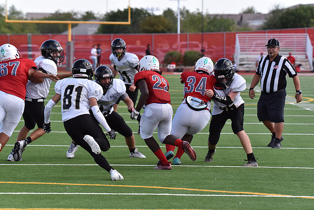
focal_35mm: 210
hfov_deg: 9.8
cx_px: 157
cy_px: 105
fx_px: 1832
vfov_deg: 6.5
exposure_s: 1/3200
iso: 2200
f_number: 8
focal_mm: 210
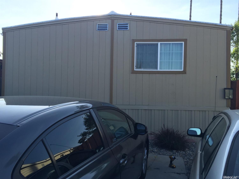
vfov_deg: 48.2
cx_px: 120
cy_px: 90
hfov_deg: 61.7
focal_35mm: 29
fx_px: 200
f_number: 2.2
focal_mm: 4.15
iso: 32
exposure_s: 1/746
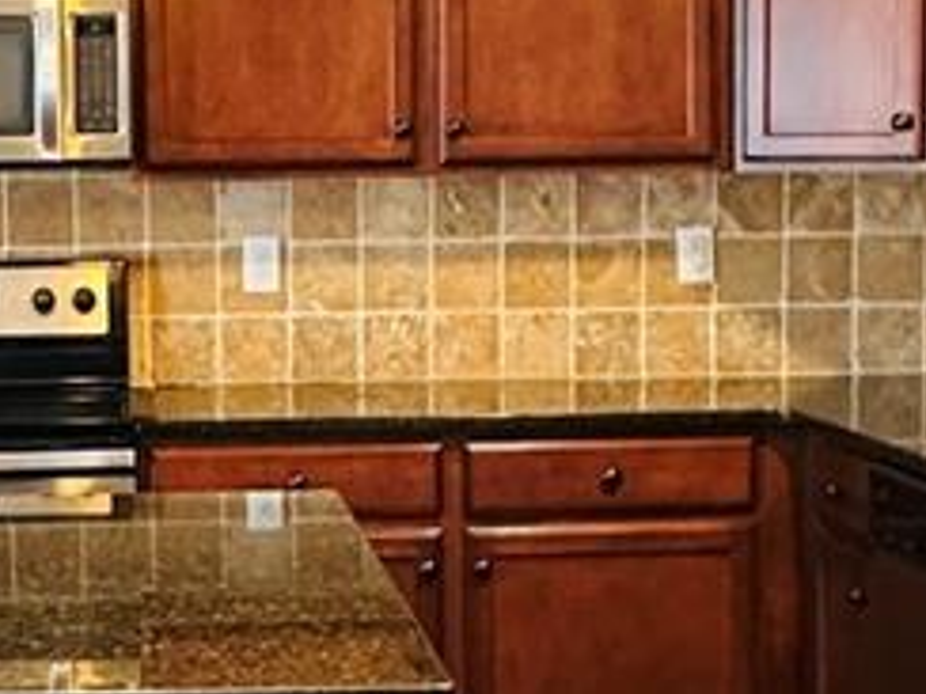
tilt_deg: -3.0
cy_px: 315
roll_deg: +0.5
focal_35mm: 88
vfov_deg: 16.8
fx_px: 2354
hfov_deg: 21.8
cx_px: 110
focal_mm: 2.22
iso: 640
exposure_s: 1/60
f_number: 2.2
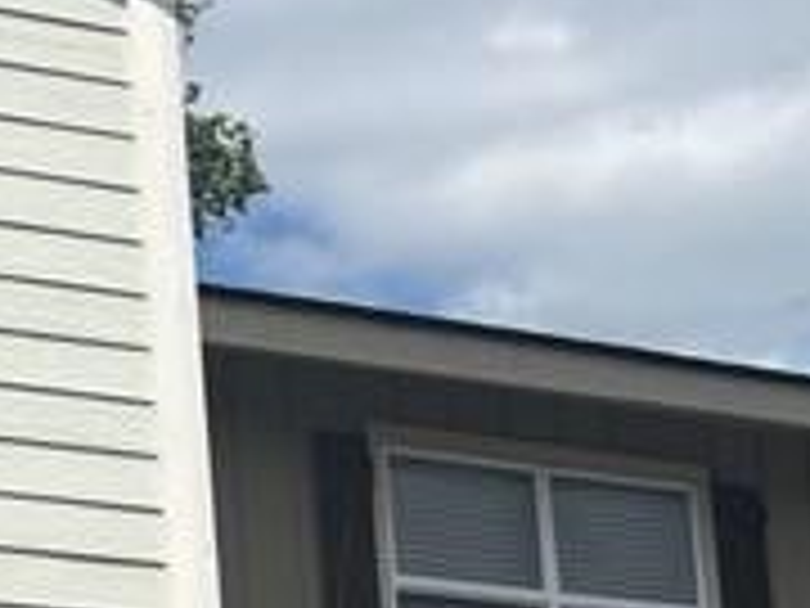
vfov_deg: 9.8
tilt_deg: +9.5
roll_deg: +1.4
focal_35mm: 148
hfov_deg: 12.0
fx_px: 3463
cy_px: 829
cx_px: -742
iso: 50
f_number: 1.5
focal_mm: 5.7
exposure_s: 1/6993
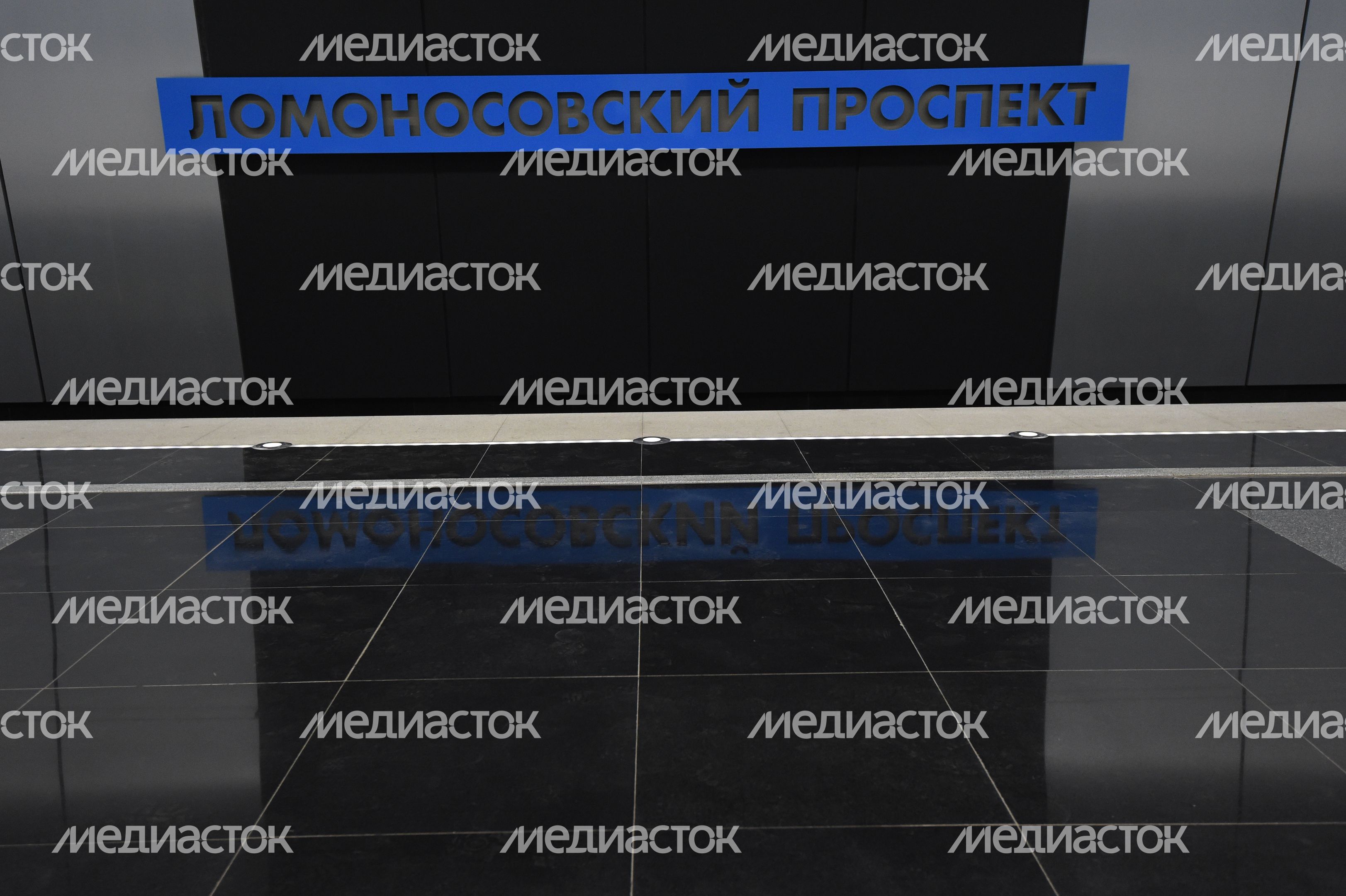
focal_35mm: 32
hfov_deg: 58.7
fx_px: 1196
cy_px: 448
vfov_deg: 41.1
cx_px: 673
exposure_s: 1/640
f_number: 4.5
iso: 4000
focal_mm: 32
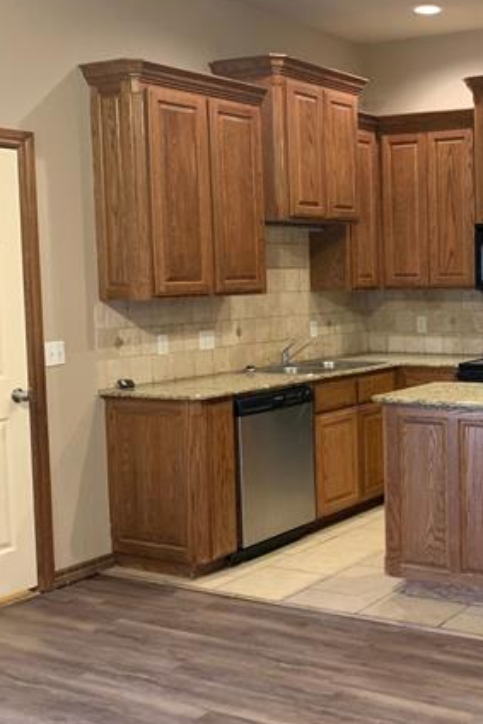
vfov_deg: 40.3
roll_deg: -0.1
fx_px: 985
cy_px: 362
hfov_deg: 26.2
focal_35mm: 49
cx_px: 474
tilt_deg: -3.8
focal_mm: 4.25
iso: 640
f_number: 1.8
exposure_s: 1/30
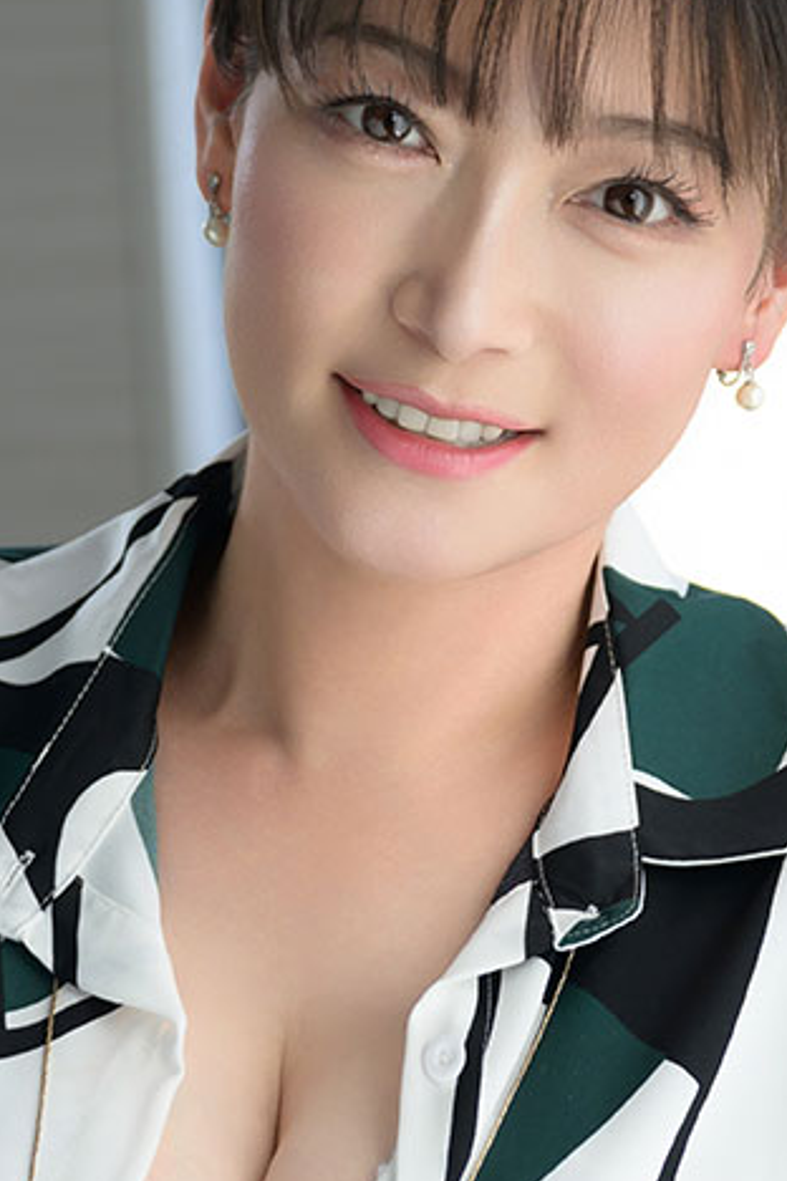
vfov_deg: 9.9
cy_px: 813
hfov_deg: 6.6
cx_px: 304
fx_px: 6820
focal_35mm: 208
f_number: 2.8
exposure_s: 1/125
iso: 160
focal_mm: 51
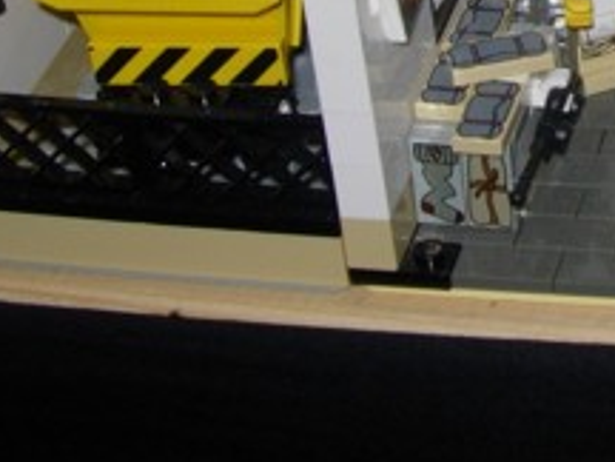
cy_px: -297
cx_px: 942
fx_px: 2505
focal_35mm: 141
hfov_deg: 13.2
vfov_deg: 10.1
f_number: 4.8
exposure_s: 1/64
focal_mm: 7.8
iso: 79
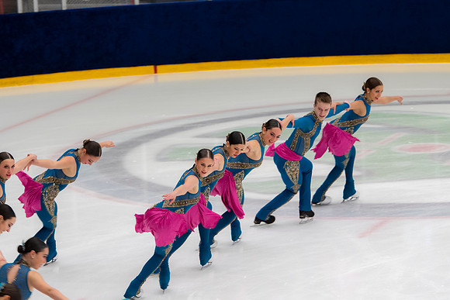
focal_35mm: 202
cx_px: 225
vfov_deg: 6.8
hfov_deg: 10.2
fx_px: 2532
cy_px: 150
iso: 900
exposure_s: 1/160
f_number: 5.6
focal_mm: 135
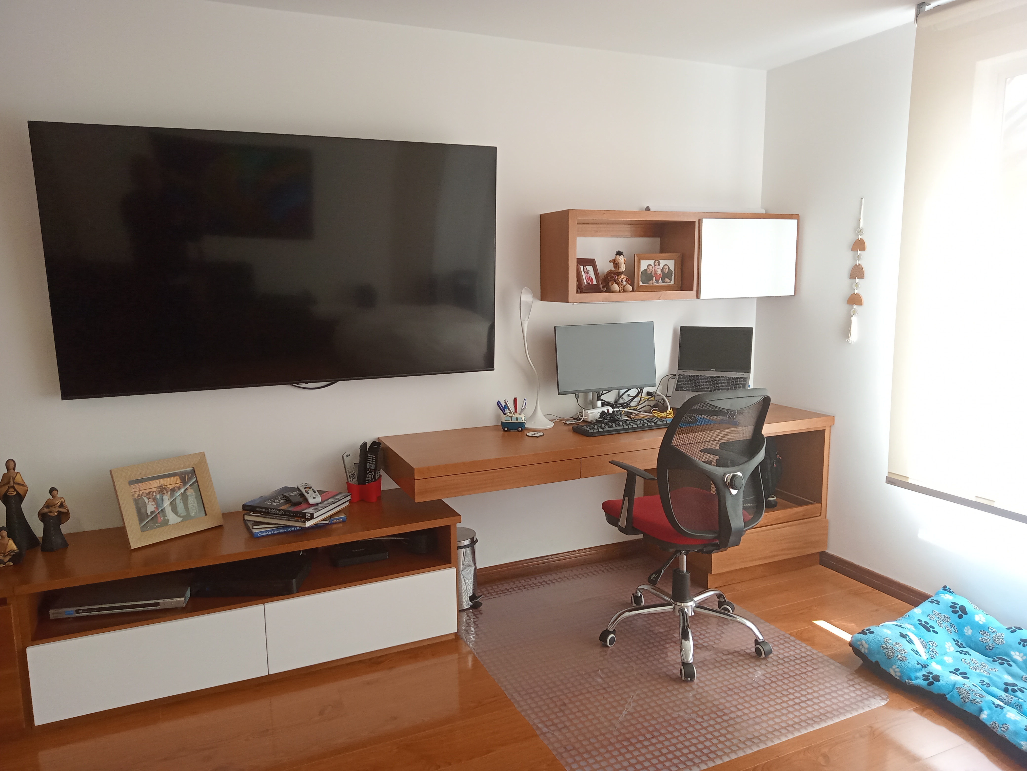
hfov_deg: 63.4
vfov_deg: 49.7
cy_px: 386
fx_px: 831
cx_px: 514
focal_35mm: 28
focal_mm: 3.37
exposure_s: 1/112
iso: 111
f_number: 2.2
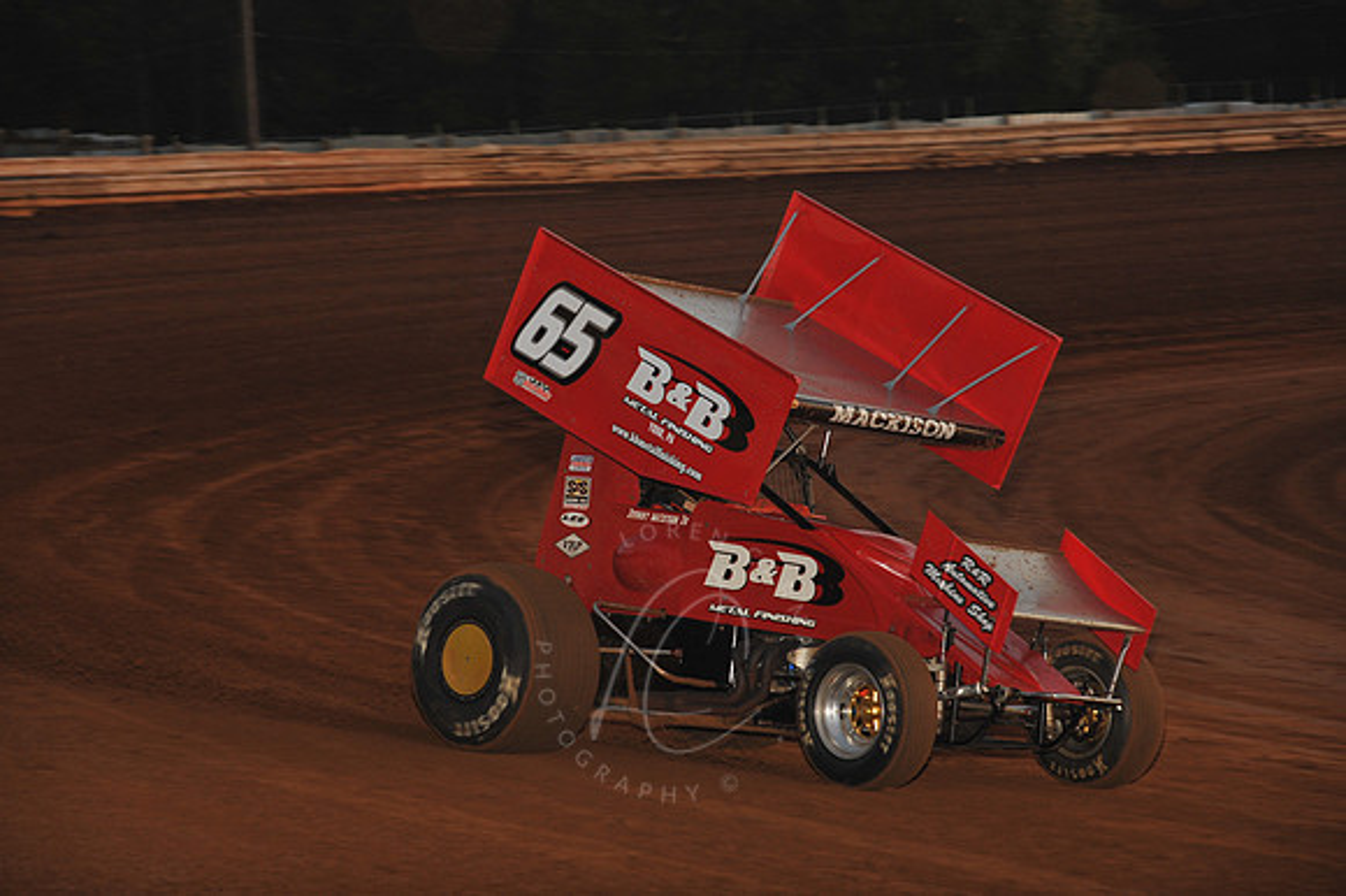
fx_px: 5792
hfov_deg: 13.3
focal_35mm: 155
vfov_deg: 8.8
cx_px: 673
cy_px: 448
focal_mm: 155
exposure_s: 1/320
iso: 800
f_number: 7.1
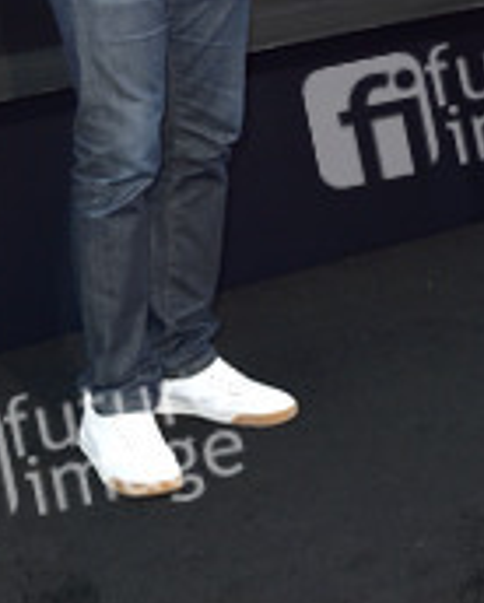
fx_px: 1752
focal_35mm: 98
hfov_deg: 15.7
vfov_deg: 18.7
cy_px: -70
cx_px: 167
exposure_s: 1/250
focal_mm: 45
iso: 250
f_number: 6.3
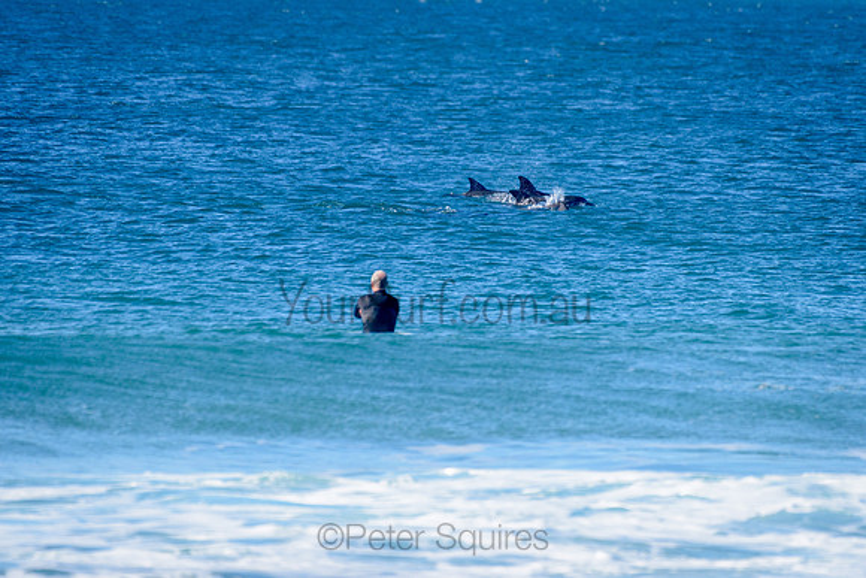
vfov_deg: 2.2
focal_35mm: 613
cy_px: 224
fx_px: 14740
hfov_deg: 3.4
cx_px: 458
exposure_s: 1/2000
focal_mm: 500
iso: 200
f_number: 5.6
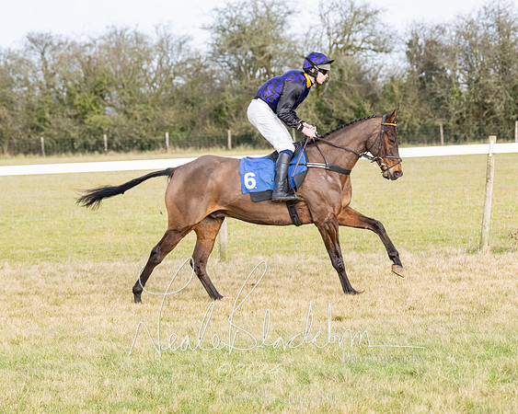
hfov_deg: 12.7
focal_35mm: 151
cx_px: 259
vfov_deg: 10.2
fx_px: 2319
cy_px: 222
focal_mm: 120
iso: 800
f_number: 5
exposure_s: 1/1600
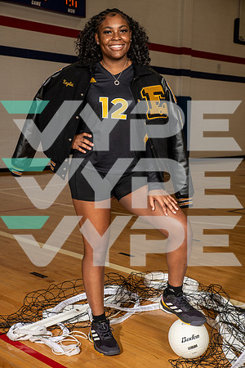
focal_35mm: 55
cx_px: 122
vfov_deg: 36.2
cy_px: 184
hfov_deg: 24.6
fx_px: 561
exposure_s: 1/250
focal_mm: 55
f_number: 7.1
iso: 320
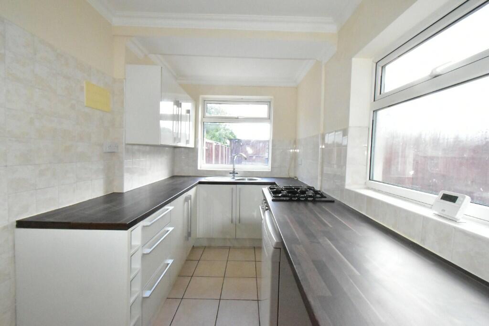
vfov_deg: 77.3
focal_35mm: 15
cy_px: 163
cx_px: 244
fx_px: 204
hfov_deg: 100.4
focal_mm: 10
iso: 12800
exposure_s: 1/200
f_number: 16
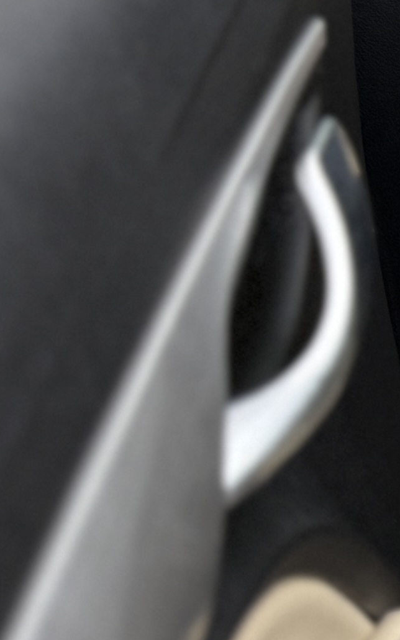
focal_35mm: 141
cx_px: 1650
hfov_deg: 6.9
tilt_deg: -14.7
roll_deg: +1.7
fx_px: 2460
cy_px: -130
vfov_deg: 14.4
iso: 100
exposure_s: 1/133
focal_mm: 6.76
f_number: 1.78
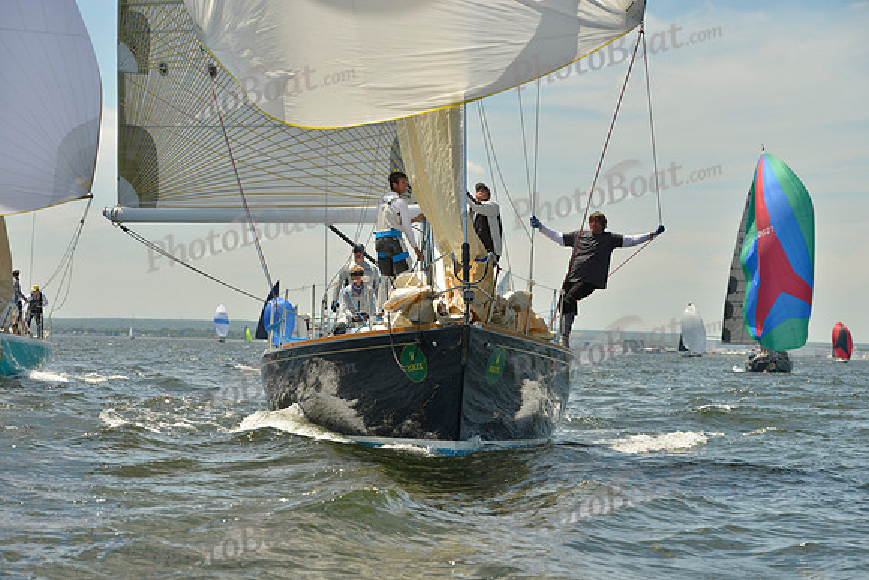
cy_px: 290
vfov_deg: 13.4
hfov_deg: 20.0
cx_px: 434
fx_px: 2463
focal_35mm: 102
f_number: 8
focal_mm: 102
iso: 280
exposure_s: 1/1600
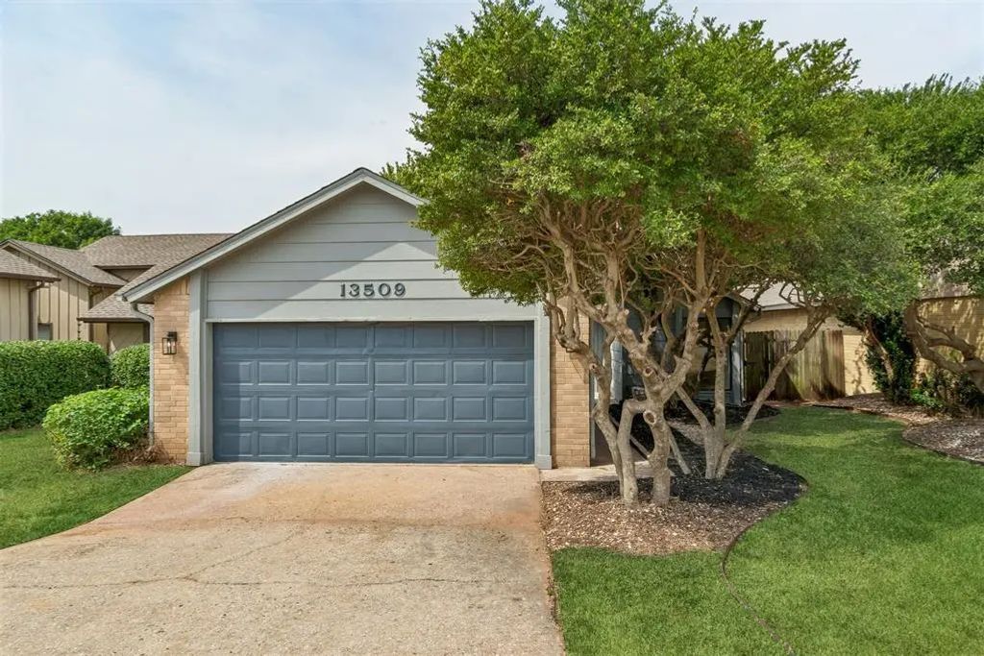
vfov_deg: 56.2
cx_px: 492
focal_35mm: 22
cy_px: 328
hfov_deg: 77.3
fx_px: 615
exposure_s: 1/400
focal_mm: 15
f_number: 9
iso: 100
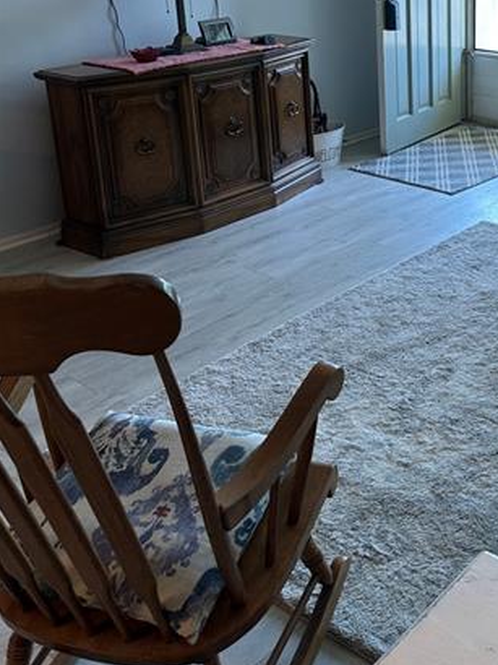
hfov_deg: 30.5
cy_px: 178
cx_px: 464
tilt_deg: -16.9
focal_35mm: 45
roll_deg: +0.1
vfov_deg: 41.1
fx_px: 864
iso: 80
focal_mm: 6.86
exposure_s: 1/120
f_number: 1.78
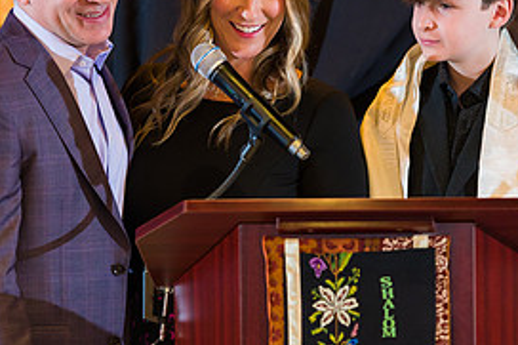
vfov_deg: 5.1
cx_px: 291
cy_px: 191
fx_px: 3854
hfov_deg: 7.7
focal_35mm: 268
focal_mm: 120
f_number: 3.2
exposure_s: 1/200
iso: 1600
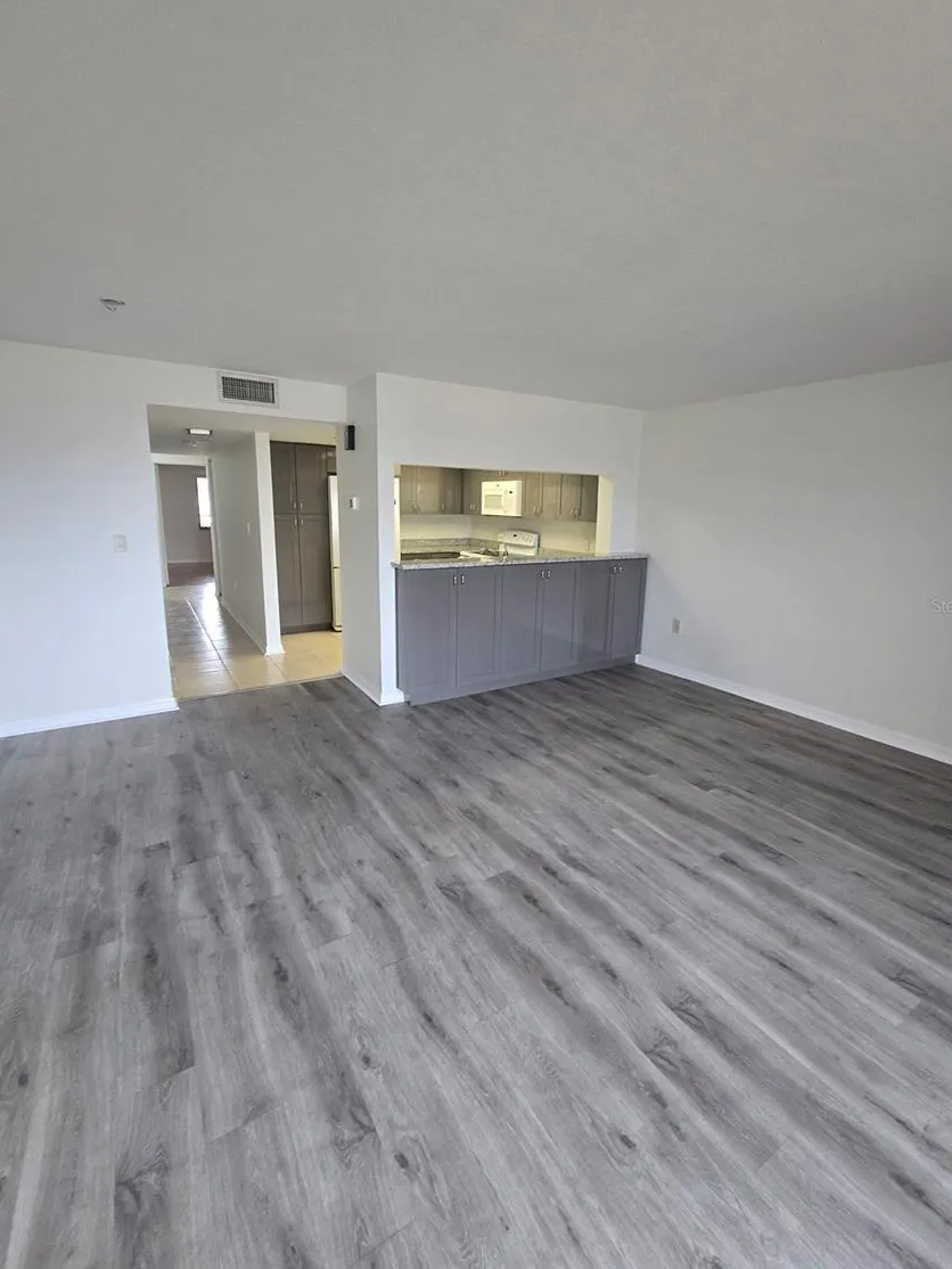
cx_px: 500
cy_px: 605
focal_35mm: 14
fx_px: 513
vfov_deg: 102.0
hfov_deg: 85.6
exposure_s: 1/60
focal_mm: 2.2
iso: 160
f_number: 2.2
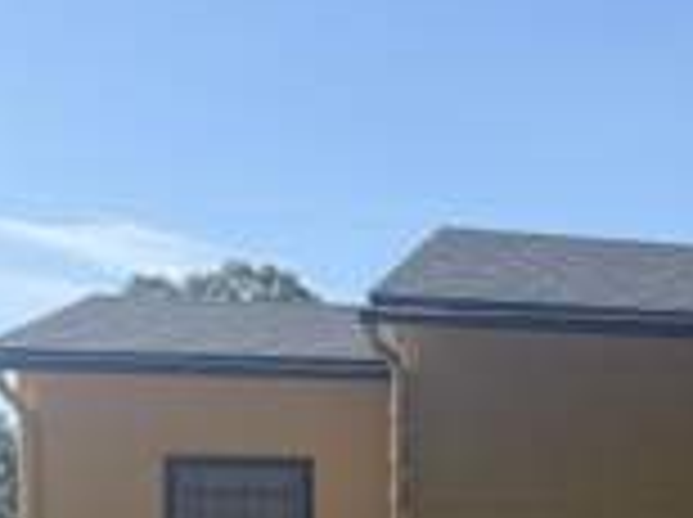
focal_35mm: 75
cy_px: 570
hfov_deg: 22.1
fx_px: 1499
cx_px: 999
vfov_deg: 18.8
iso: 80
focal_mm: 6.76
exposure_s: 1/2232
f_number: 1.78
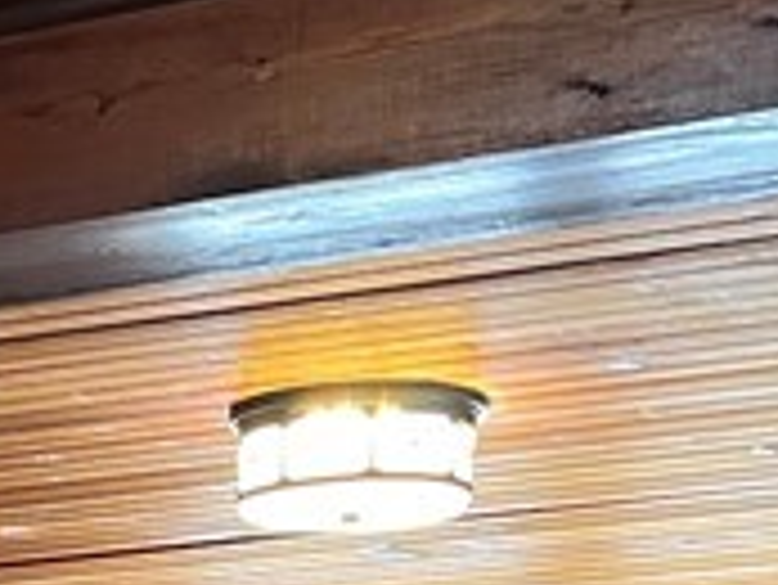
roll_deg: -0.9
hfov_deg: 11.8
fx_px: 3464
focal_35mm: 154
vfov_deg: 8.5
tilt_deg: -5.5
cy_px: 1570
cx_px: -625
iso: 160
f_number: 1.6
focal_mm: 5.1
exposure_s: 1/60
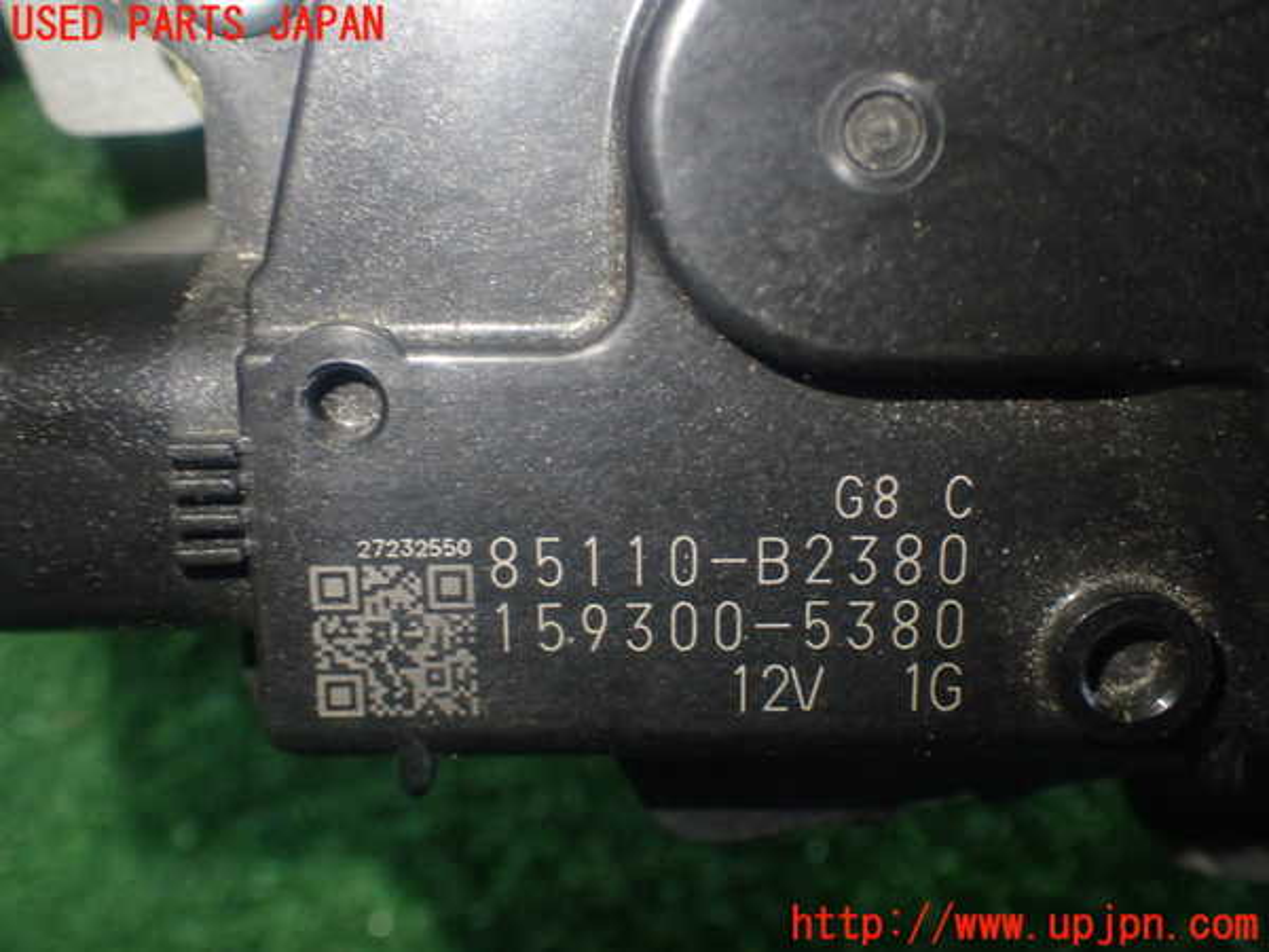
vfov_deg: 35.1
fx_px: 1503
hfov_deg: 45.8
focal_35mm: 41
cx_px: 634
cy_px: 476
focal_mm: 7.31
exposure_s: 1/40
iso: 400
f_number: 2.8
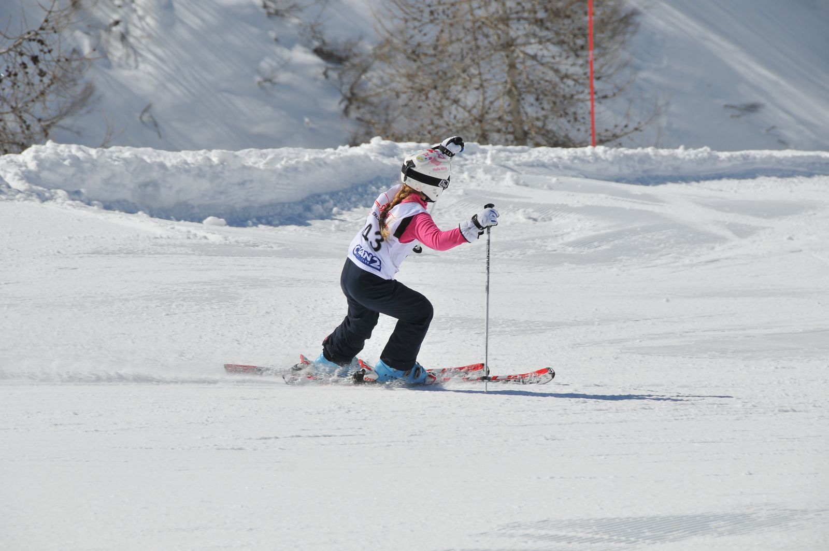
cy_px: 276
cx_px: 414
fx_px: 5175
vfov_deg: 6.1
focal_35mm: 225
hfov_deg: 9.2
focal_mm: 150
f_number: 9
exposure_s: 1/1000
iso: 200
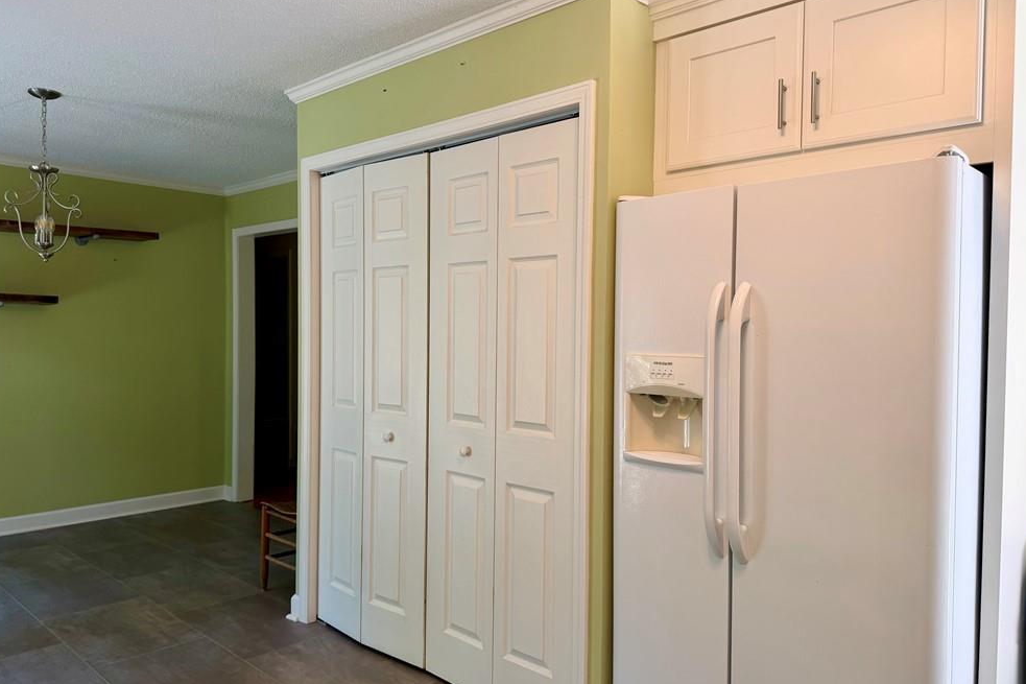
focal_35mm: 26
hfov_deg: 69.4
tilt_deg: -0.7
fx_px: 741
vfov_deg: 49.5
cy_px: 353
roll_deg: -0.5
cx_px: 506
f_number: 1.78
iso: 100
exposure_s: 1/120
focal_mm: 6.76
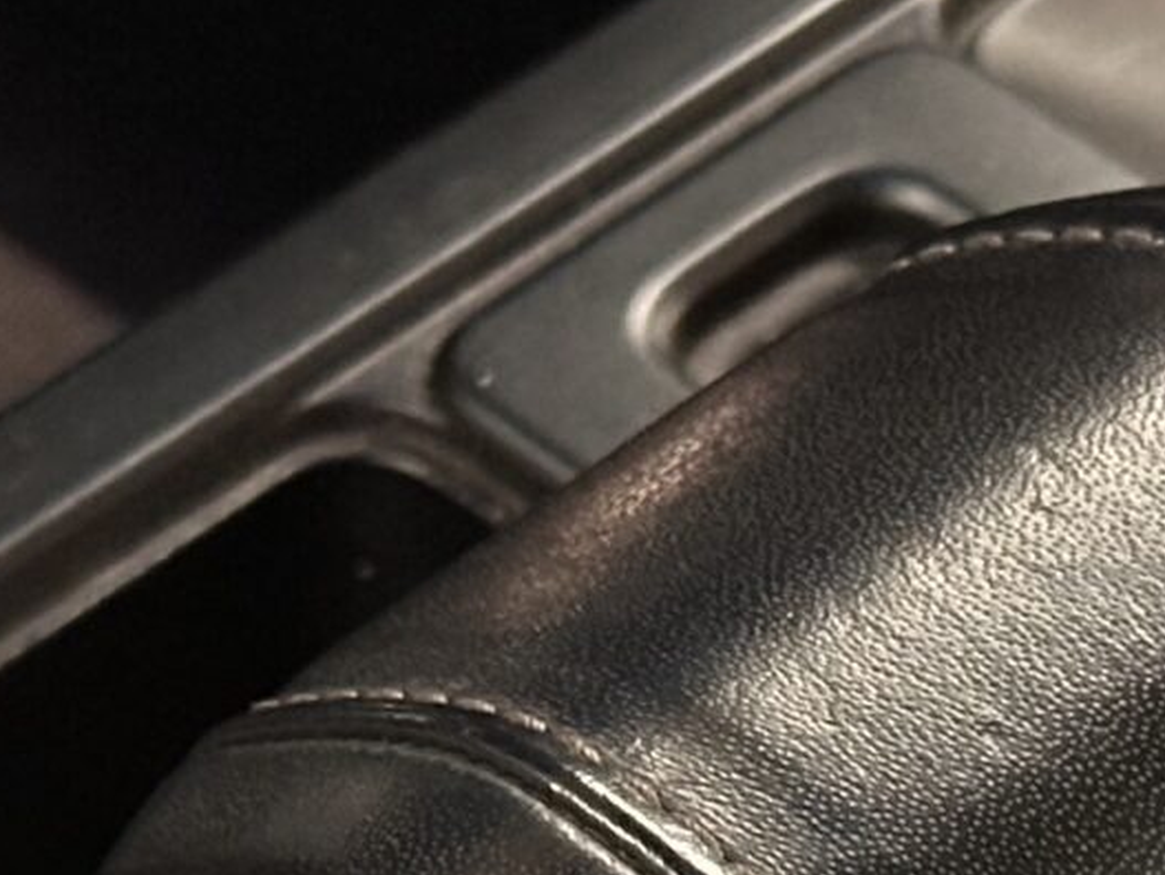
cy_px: 1284
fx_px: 7847
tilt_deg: -48.5
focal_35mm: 233
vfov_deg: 6.3
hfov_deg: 8.5
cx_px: 893
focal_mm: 6.86
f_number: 1.78
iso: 640
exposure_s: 1/20
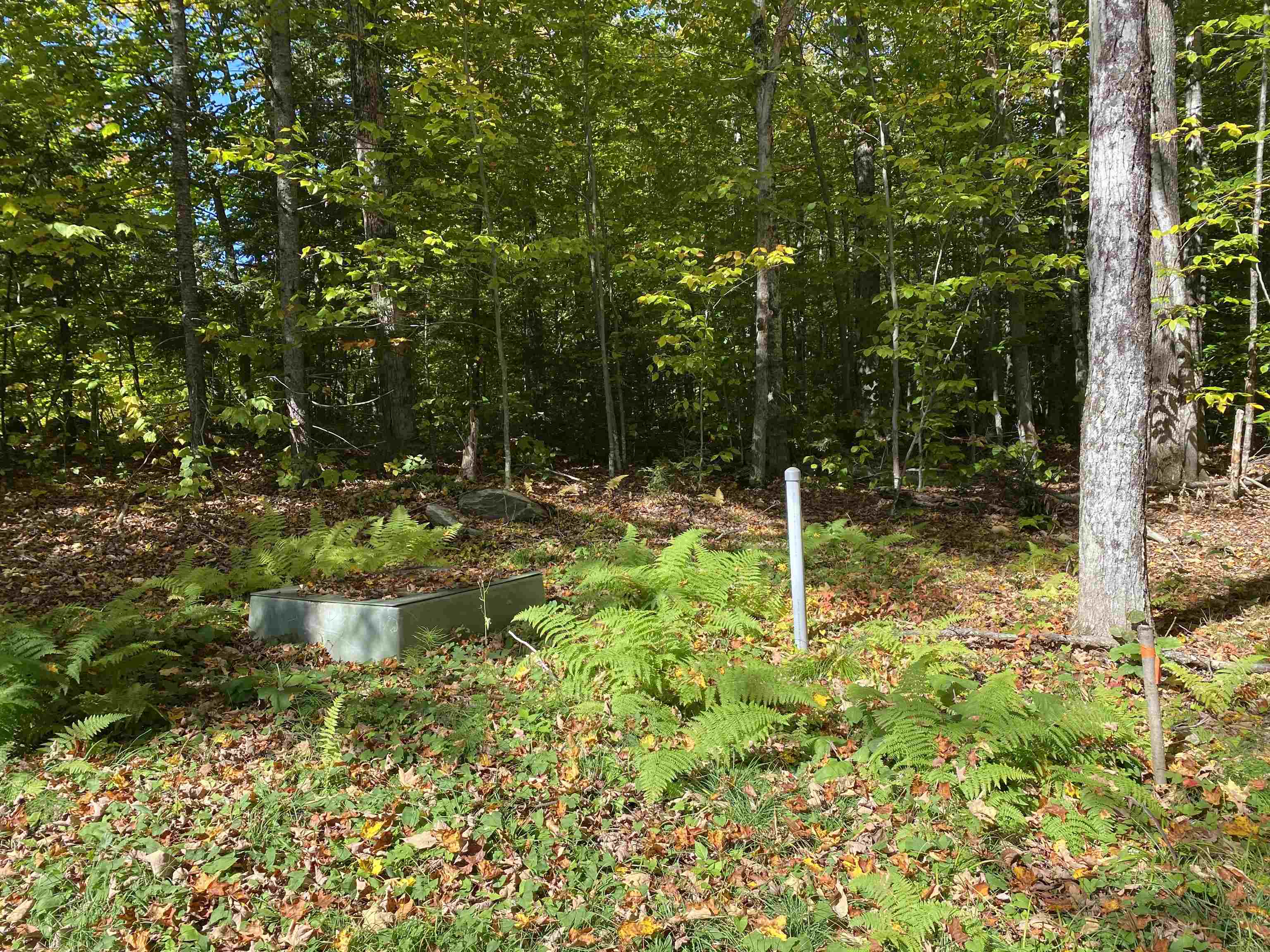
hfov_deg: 67.3
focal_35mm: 26
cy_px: 476
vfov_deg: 53.1
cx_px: 635
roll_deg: +2.3
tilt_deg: -1.7
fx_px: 954
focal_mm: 4.25
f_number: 1.8
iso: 32
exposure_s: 1/772
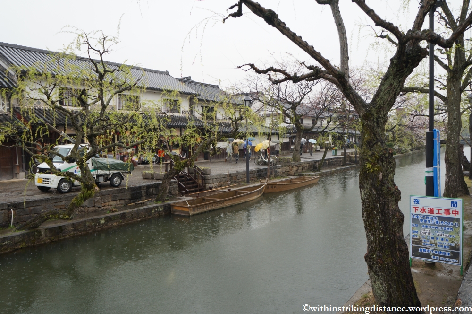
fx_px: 354
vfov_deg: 47.8
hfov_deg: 67.4
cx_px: 236
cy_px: 157
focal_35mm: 27
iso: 200
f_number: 5
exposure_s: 1/250
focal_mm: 18
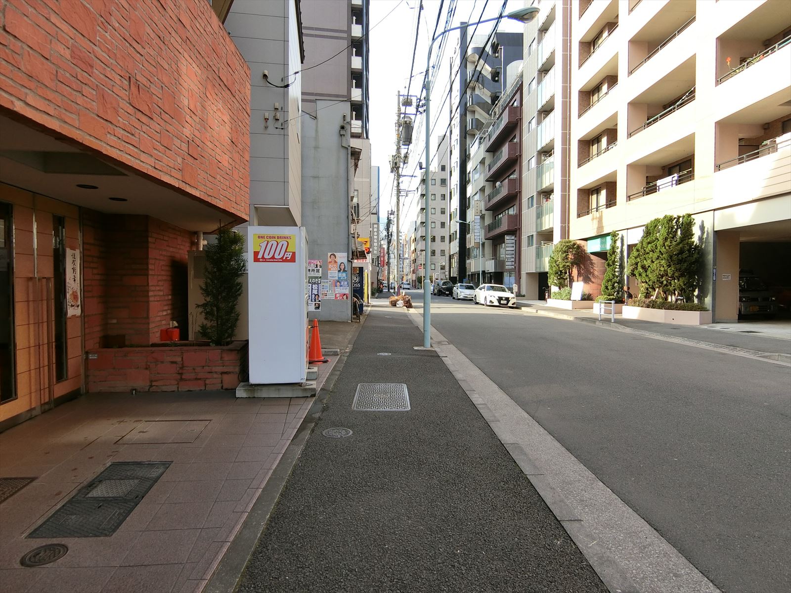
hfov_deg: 84.7
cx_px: 396
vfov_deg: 68.7
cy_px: 296
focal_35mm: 19
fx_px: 434
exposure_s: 1/250
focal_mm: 4.06
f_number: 2.7
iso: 80
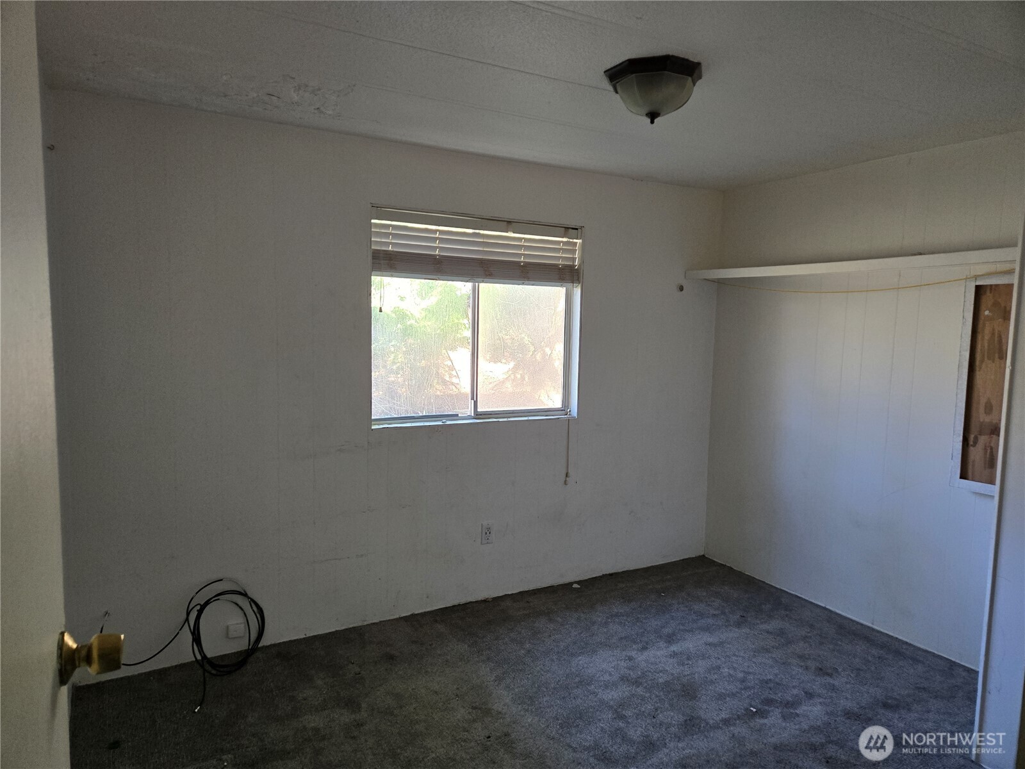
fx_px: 681
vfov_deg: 58.9
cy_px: 384
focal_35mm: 23
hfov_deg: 73.9
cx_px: 512
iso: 320
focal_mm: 5.4
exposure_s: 1/120
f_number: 1.8
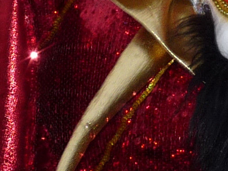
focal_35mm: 200
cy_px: -99
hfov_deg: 9.8
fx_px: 1317
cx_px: 231
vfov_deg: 7.3
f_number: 2.8
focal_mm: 4.8
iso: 100
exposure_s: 1/125
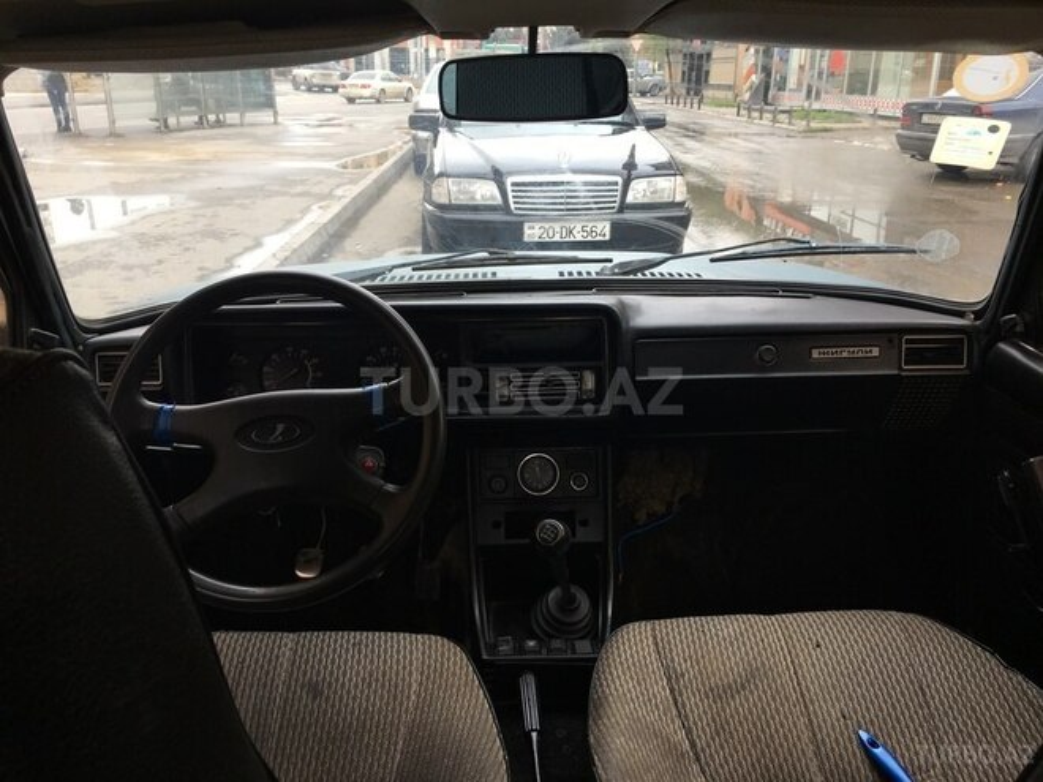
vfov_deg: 48.2
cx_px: 522
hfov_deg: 61.7
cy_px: 391
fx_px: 874
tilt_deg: -19.9
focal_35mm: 29
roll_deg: -0.2
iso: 25
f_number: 2.2
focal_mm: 4.15
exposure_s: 1/103
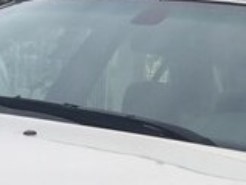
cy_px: 322
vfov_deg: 11.6
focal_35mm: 119
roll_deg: -6.1
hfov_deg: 16.4
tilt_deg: -13.6
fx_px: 846
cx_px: 197
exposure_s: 1/573
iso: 32
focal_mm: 4.15
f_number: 2.2
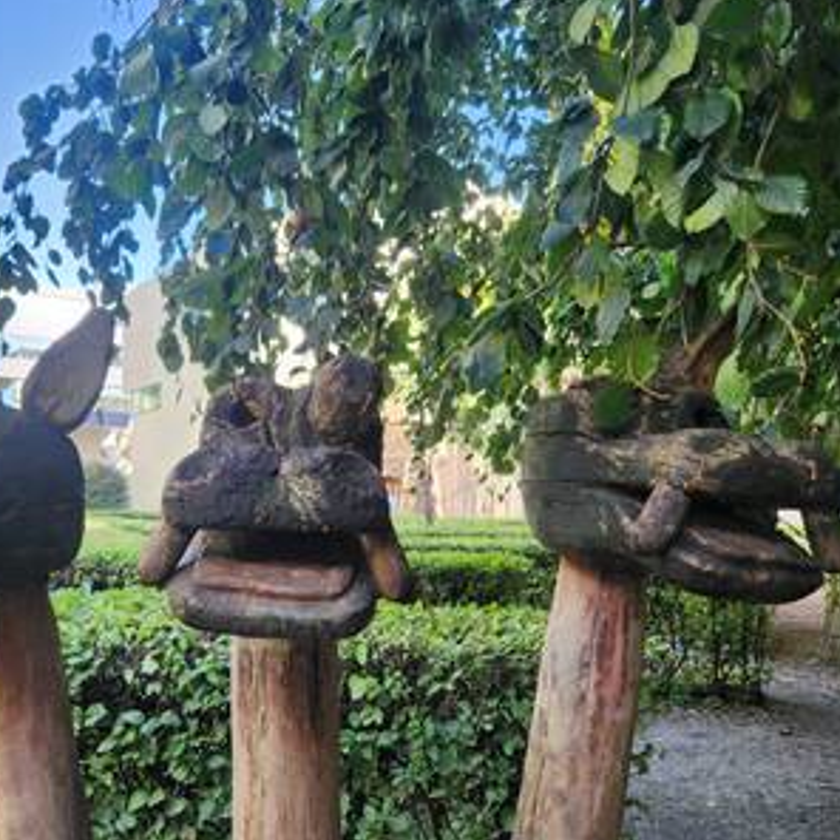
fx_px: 906
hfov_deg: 49.3
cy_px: 491
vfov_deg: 49.5
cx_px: 321
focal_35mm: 33
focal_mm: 5.4
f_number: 1.8
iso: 80
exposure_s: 1/180
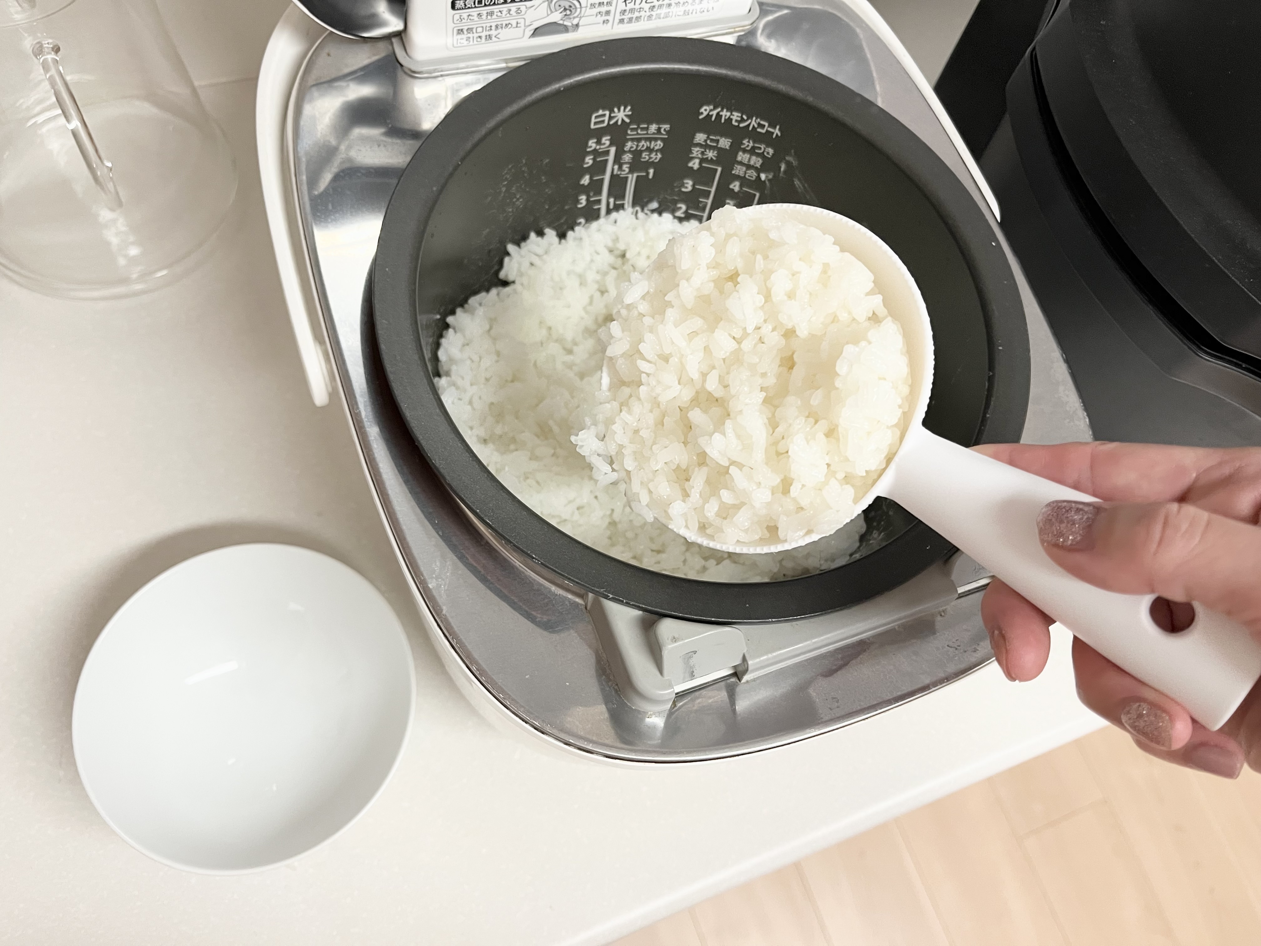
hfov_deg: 67.3
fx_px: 947
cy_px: 473
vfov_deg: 53.1
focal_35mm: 26
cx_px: 630
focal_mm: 5.1
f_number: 1.6
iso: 200
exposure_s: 1/60
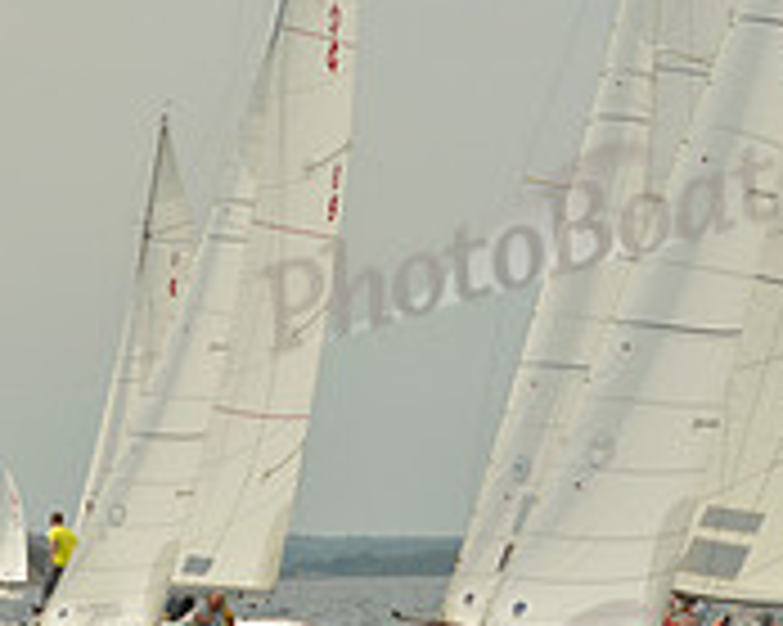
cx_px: 32
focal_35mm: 219
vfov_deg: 7.0
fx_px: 5072
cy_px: 65
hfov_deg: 8.8
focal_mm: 70
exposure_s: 1/800
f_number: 9
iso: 200
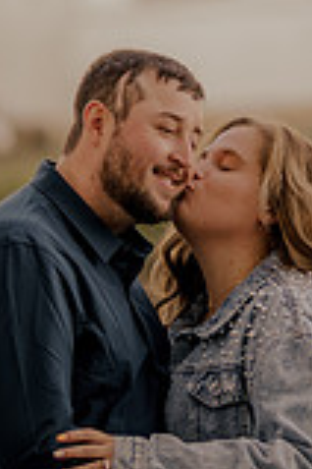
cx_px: 188
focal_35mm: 310
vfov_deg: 6.6
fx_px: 4030
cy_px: 127
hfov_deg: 4.4
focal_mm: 85
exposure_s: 1/100
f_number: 1.4
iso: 50
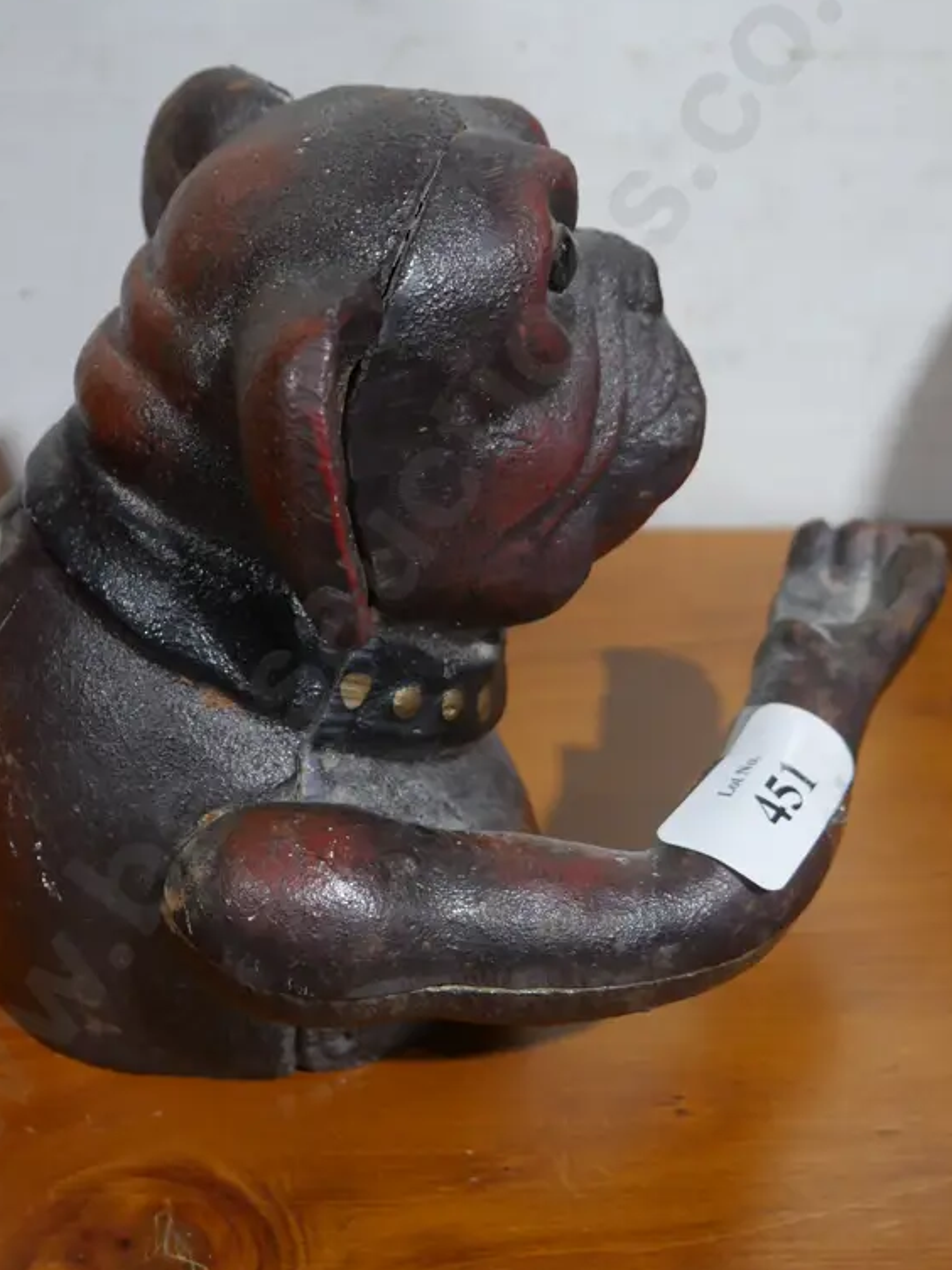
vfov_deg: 38.8
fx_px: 1797
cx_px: 395
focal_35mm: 49
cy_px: 544
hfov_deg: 29.6
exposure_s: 1/60
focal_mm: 18
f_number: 4
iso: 640
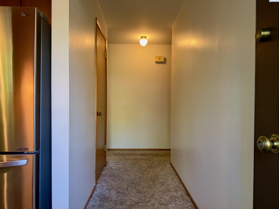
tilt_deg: -0.7
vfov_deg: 56.8
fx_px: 193
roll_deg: +0.1
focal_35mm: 24
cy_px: 104
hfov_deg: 71.6
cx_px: 140
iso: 125
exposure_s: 1/60
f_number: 1.78
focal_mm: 6.76
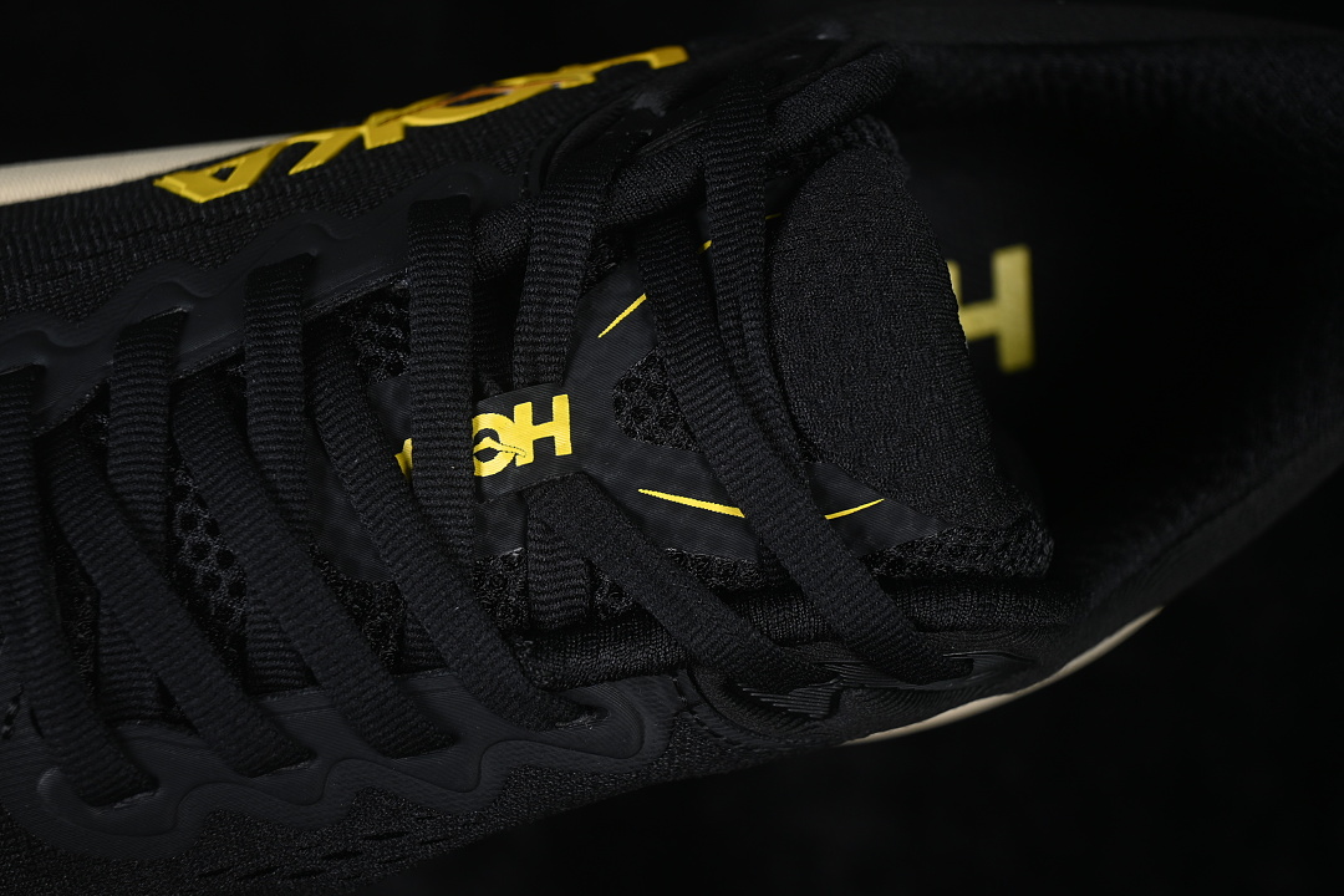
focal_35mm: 75
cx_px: 672
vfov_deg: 18.2
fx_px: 2800
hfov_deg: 27.0
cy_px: 448
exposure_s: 1/50
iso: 160
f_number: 6.3
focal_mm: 50
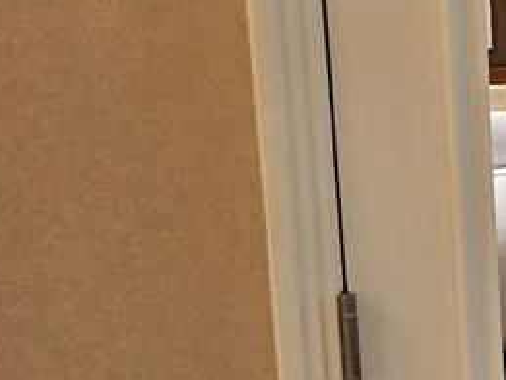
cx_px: 715
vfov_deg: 28.4
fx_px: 746
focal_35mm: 51
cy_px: 136
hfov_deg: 28.1
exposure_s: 1/60.2
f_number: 2.2
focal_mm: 2.2
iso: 800
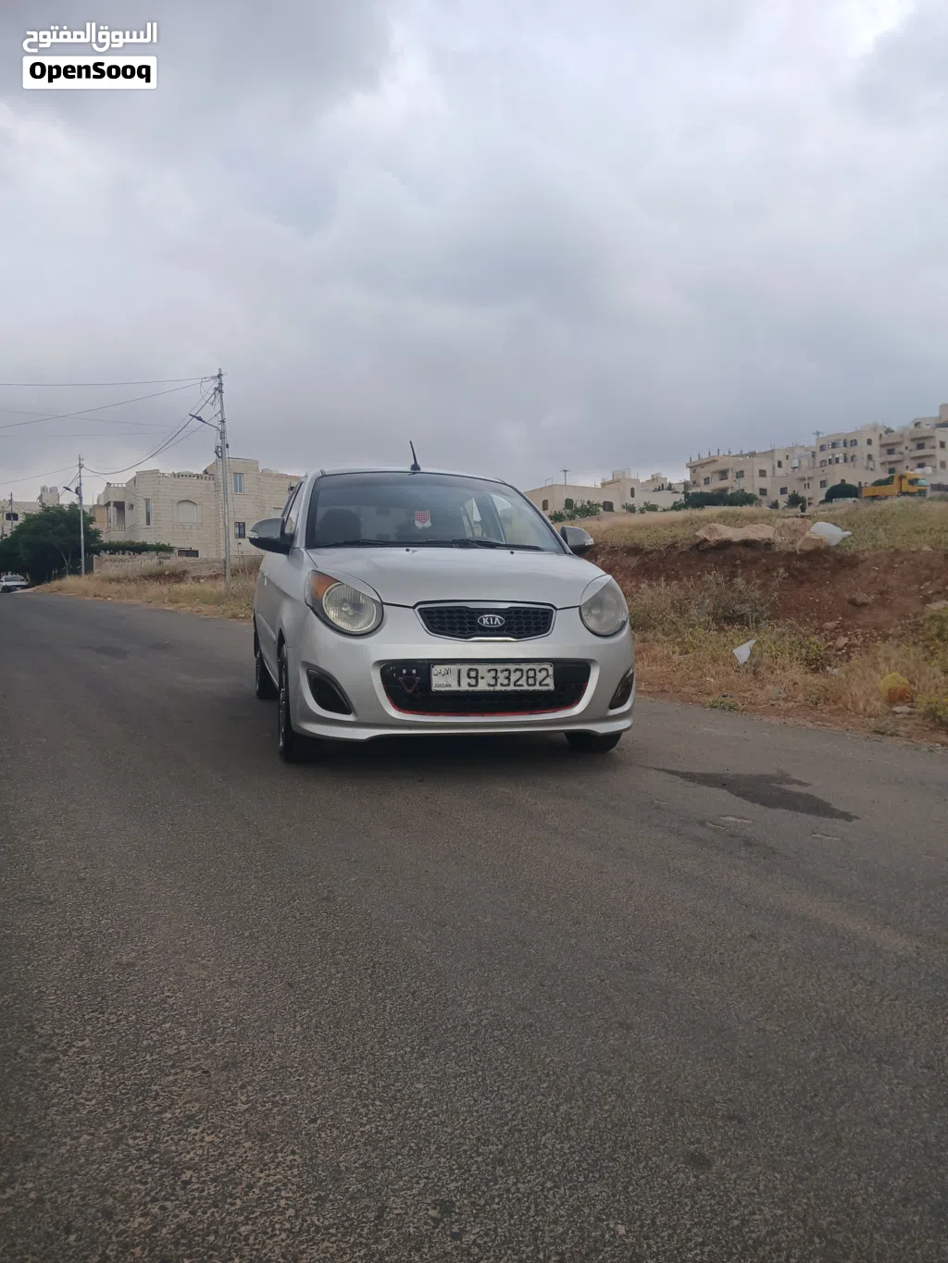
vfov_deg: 67.3
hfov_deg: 53.1
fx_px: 949
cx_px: 474
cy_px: 632
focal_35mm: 26
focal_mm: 3.98
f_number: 1.8
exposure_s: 1/132
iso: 20
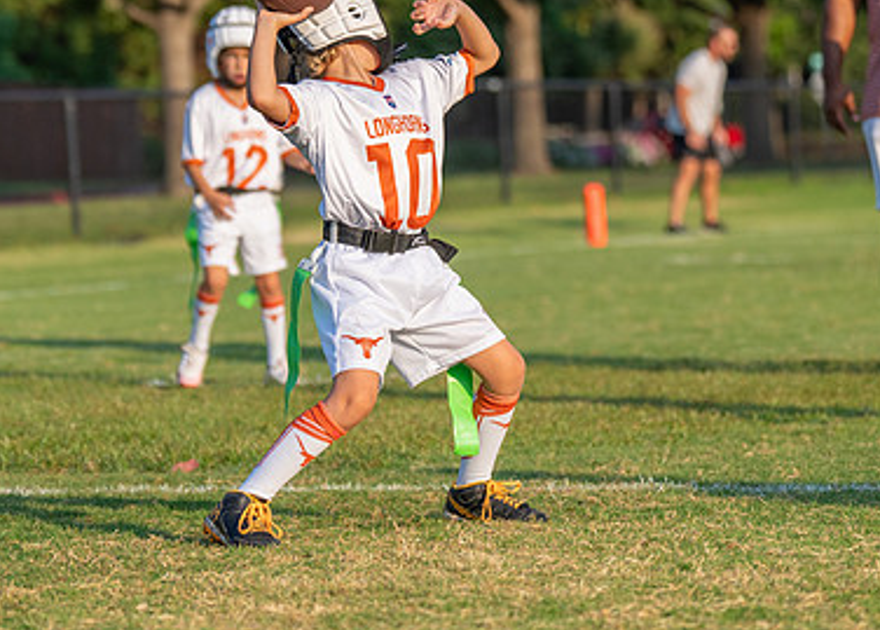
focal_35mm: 181
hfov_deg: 11.1
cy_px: 134
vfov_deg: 7.9
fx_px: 4526
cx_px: 375
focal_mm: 93
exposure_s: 1/3200
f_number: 2.8
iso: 250
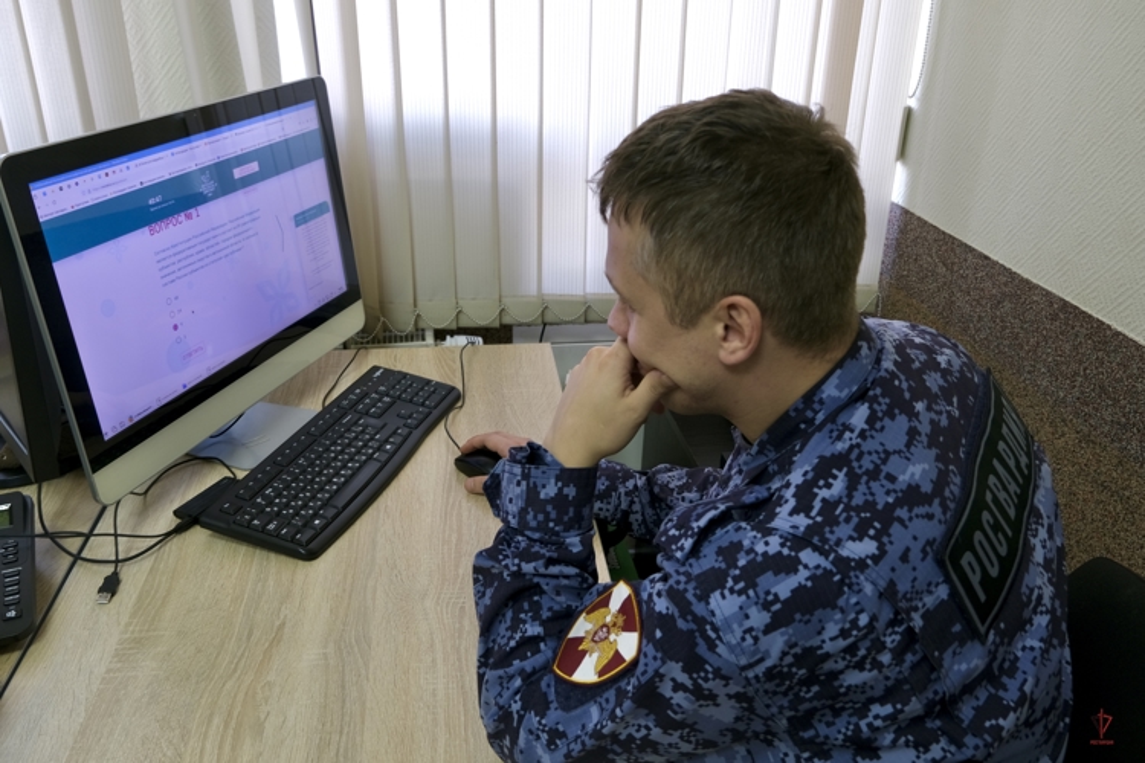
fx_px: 763
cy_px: 382
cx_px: 572
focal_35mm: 24
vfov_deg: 53.1
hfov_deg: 73.7
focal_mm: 16
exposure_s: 1/18
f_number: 4
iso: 160
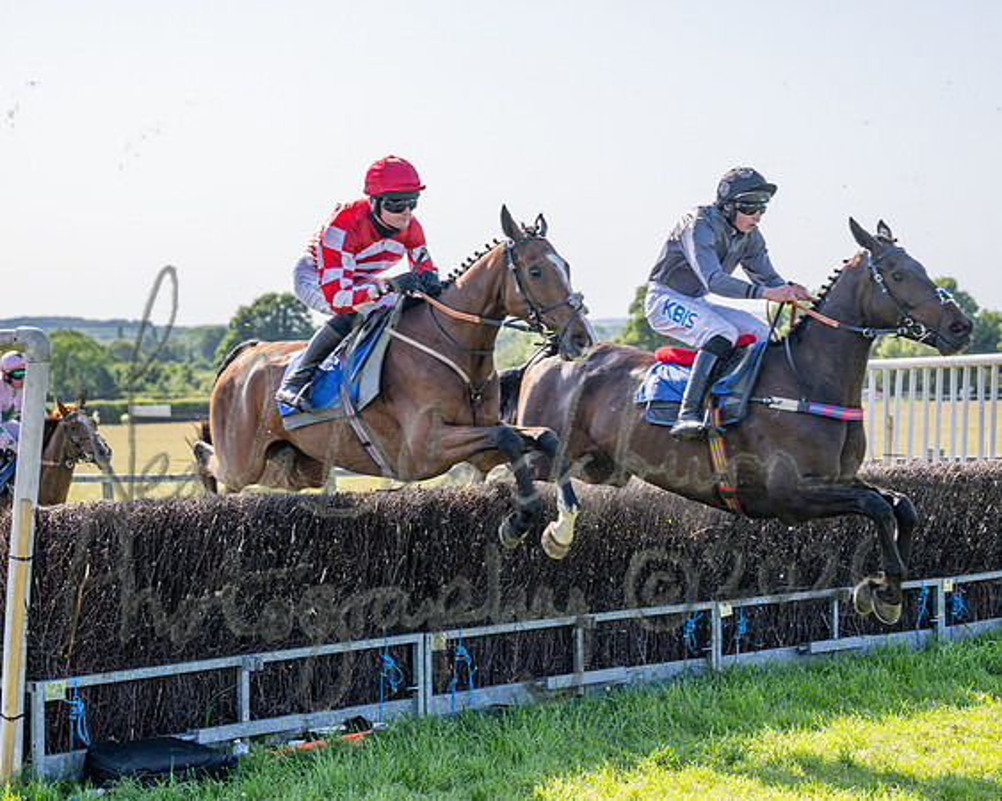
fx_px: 2338
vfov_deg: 19.4
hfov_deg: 24.2
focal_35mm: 79
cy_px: 400
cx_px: 501
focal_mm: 70
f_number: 4
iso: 200
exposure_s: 1/1600
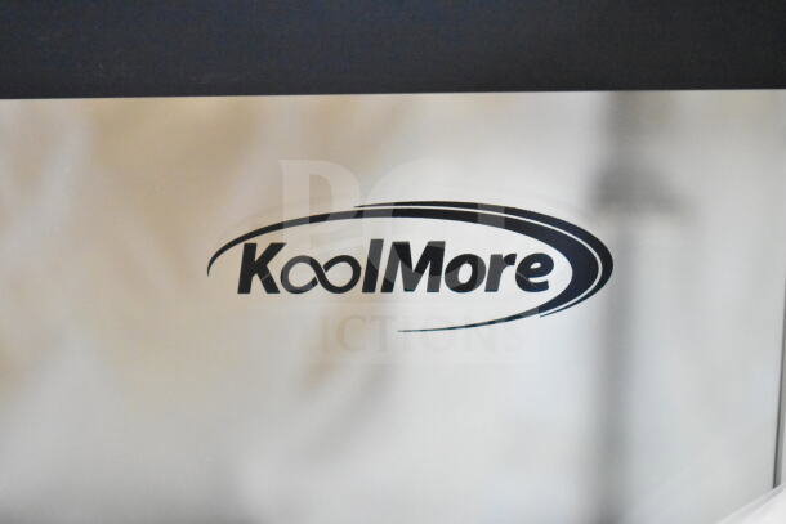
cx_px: 393
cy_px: 262
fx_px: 1802
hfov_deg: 24.6
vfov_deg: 16.6
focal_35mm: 82
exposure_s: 1/100
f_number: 5.6
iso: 14400
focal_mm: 55
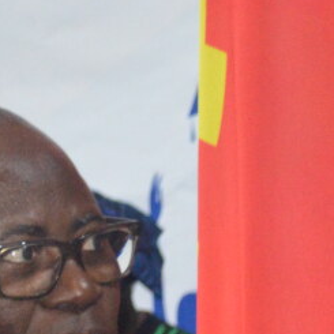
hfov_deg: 5.6
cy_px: 567
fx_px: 3275
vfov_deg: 5.8
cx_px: 892
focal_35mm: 300
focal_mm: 36
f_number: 5
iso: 2000
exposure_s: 1/60
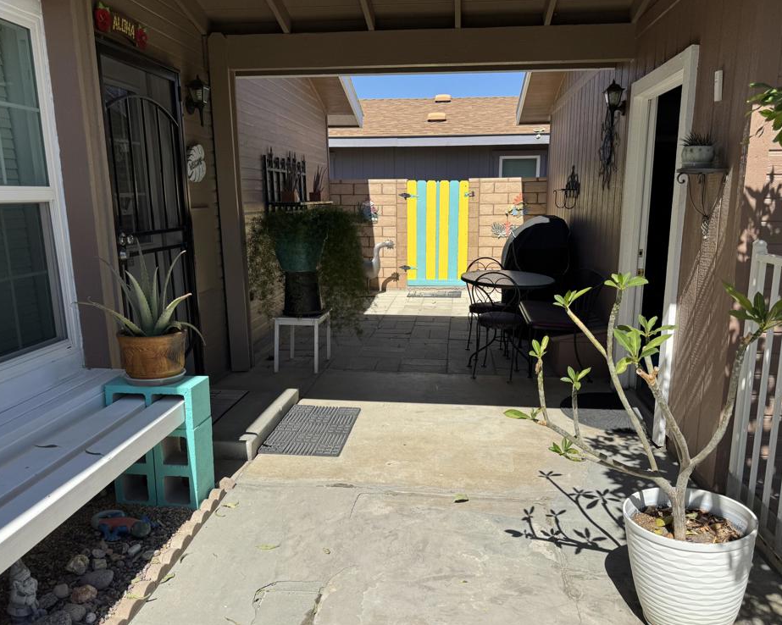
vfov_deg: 54.9
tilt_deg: -11.9
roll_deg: +1.0
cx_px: 411
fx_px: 602
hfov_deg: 66.0
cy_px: 324
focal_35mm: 26
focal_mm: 6.76
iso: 80
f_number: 1.78
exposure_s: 1/5348
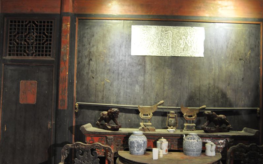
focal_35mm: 38
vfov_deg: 33.5
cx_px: 148
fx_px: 272
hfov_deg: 51.4
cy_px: 88
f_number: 3.8
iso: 1250
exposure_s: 1/6
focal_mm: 22
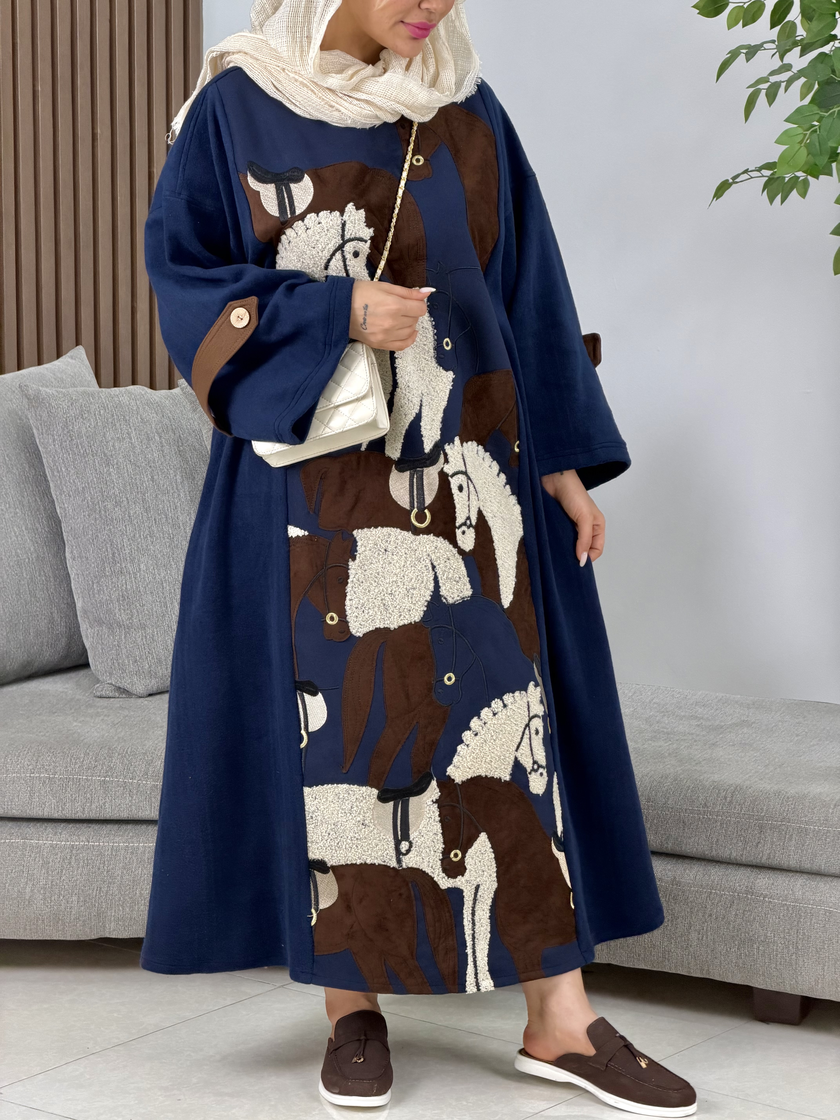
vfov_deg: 19.6
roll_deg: -0.7
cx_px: 420
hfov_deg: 14.8
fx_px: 3235
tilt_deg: -9.4
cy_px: 560
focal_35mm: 100
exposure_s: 1/100
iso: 125
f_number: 2.8
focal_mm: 16.89
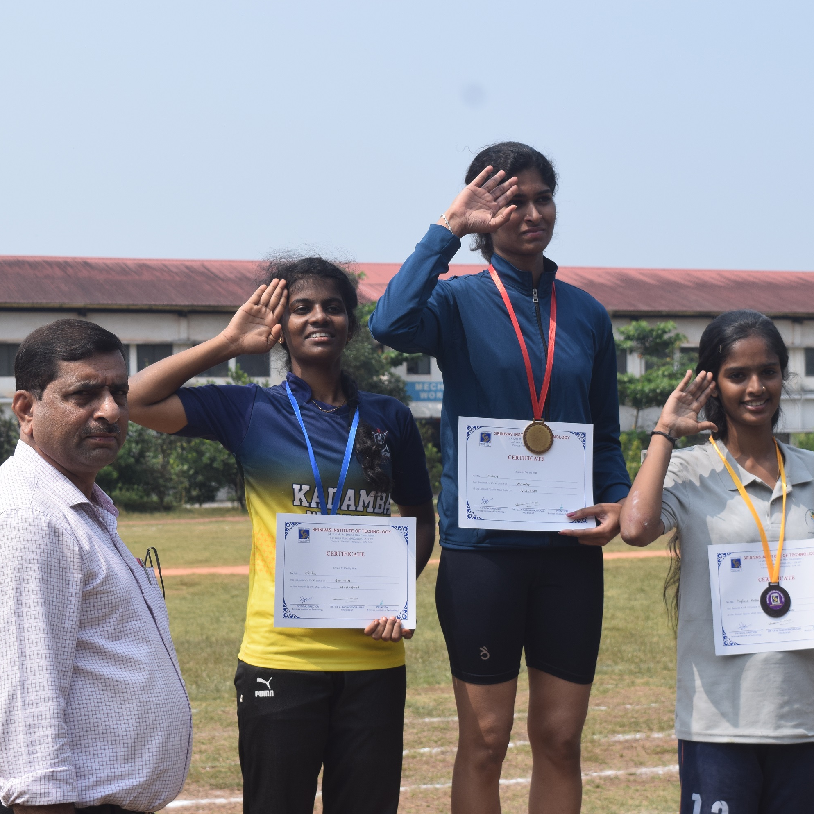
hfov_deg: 22.5
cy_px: 406
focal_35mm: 77
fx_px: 2049
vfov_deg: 22.5
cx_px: 440
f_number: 8
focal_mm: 40
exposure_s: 1/500
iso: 200
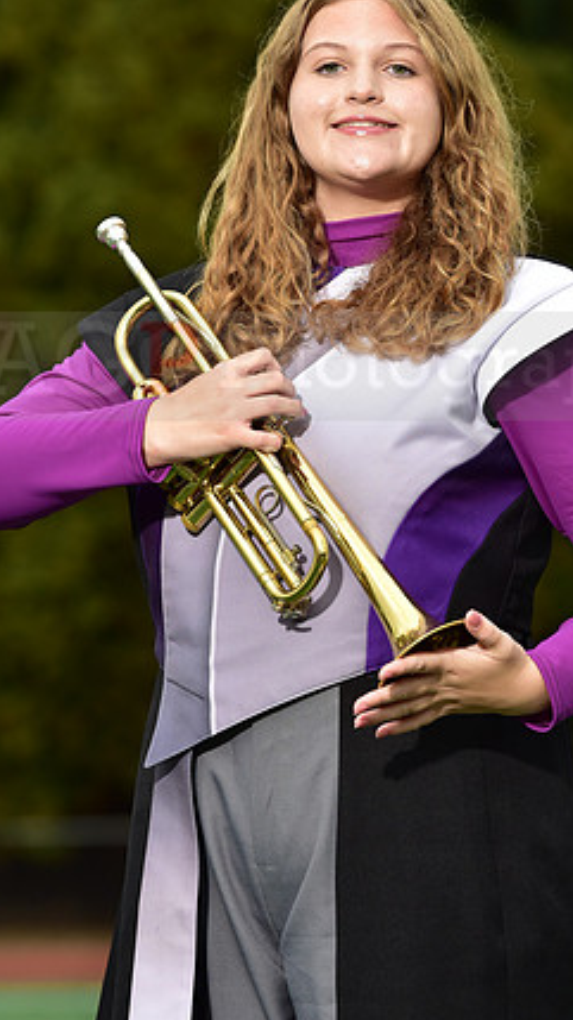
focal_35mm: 248
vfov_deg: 8.7
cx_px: 391
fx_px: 6705
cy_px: 345
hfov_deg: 4.9
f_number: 5.6
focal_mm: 175
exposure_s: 1/250
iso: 500
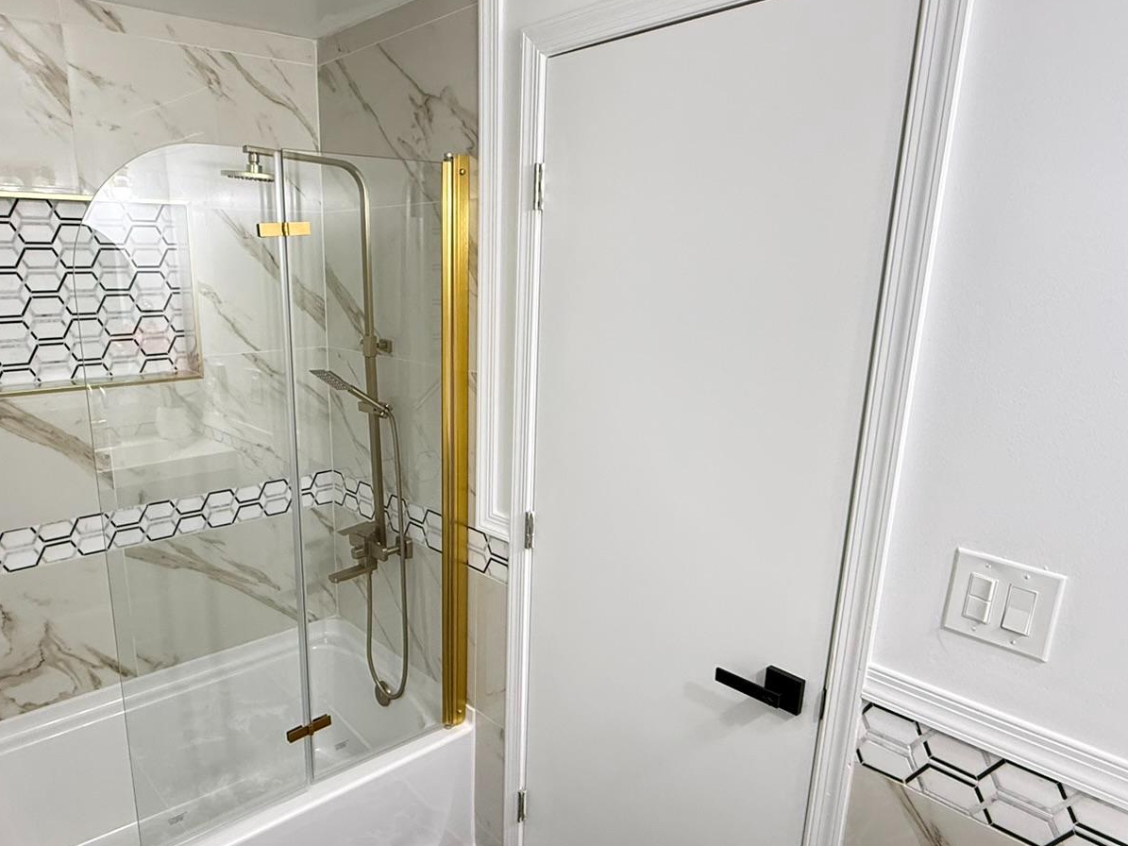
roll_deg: -1.0
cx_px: 463
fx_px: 782
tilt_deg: -13.8
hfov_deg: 71.0
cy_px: 458
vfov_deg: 56.7
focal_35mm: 24
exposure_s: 1/120
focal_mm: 2.22
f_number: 2.2
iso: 320
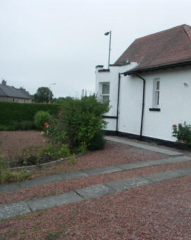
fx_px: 262
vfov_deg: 49.1
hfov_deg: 38.9
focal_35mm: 37
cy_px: 121
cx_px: 146
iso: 50
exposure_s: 1/160
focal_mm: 7.2
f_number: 4.5
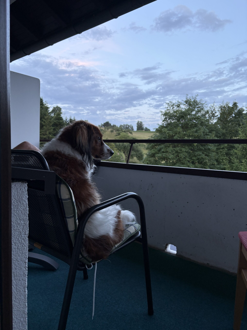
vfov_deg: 67.3
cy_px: 165
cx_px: 124
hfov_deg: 53.1
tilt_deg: -3.5
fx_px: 247
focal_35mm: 26
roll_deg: -1.4
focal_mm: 5.96
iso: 125
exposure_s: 1/90
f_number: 1.6
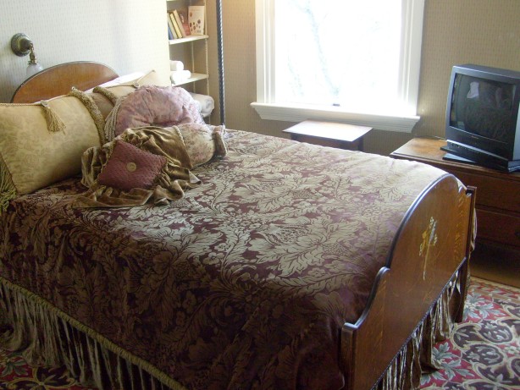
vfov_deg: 40.7
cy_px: 195
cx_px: 260
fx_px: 526
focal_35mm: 35
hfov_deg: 52.6
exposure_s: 1/30
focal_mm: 5.8
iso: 100
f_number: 2.8
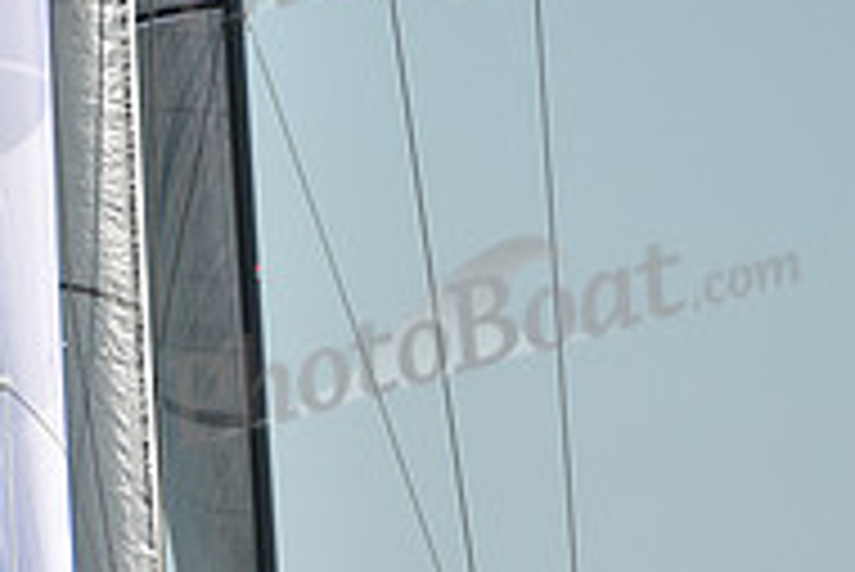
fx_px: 28949
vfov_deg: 1.1
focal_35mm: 1218
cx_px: -63
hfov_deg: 1.7
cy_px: 628
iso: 250
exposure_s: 1/1600
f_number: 5.6
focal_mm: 400
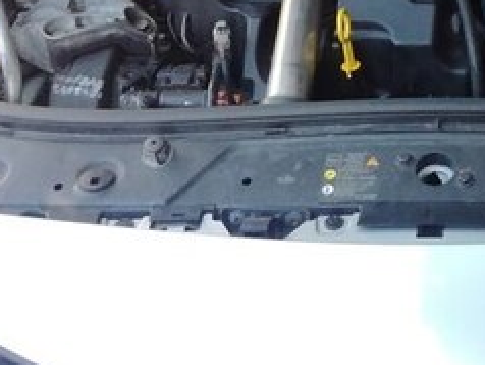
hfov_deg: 19.5
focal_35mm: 97
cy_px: -101
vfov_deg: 14.7
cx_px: 518
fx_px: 1360
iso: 80
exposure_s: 1/120
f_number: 2
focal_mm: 3.79
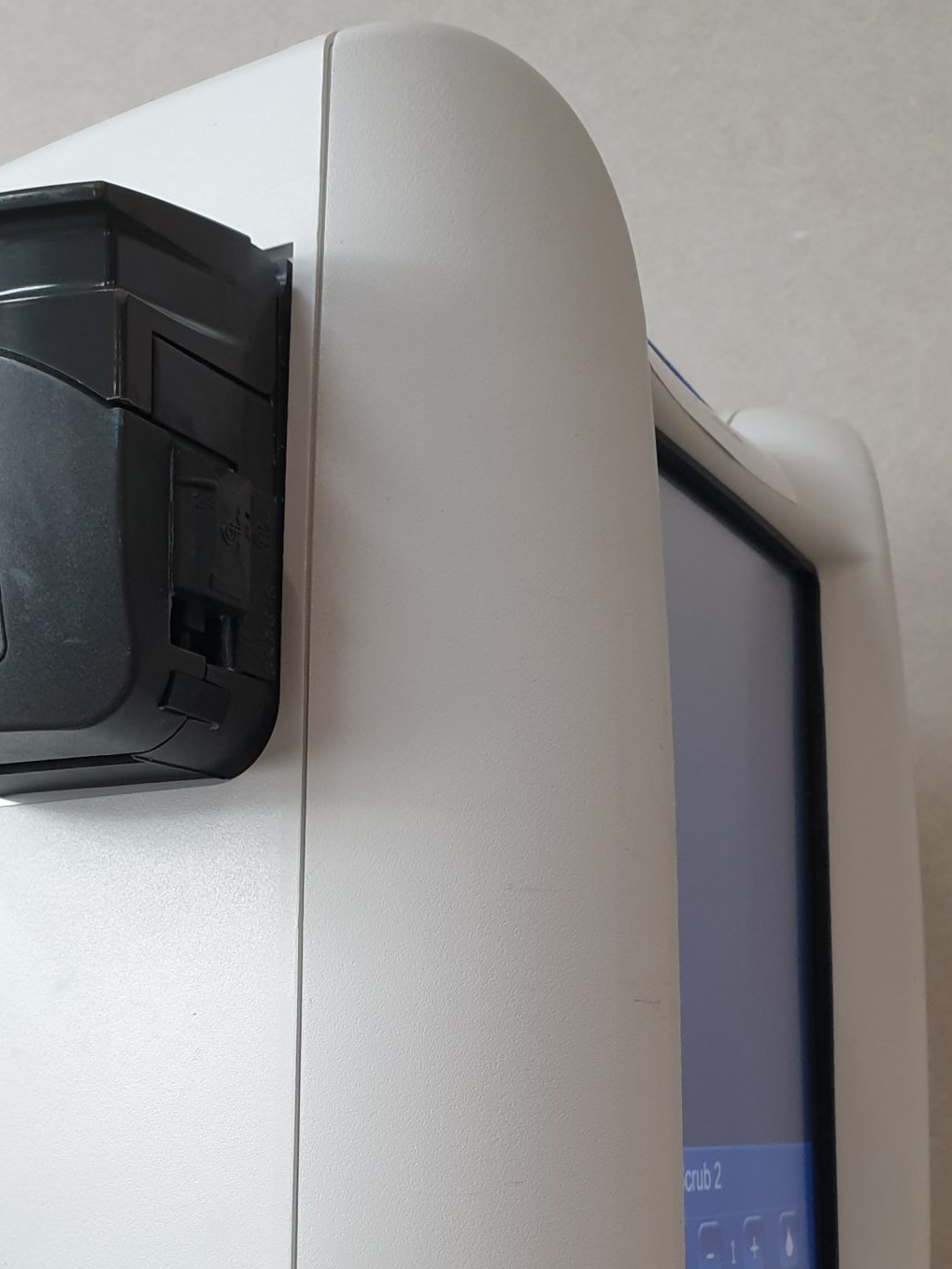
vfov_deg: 36.8
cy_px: 1107
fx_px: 1796
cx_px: 349
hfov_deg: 29.6
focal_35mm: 49
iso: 125
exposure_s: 1/50
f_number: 2.4
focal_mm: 4.3
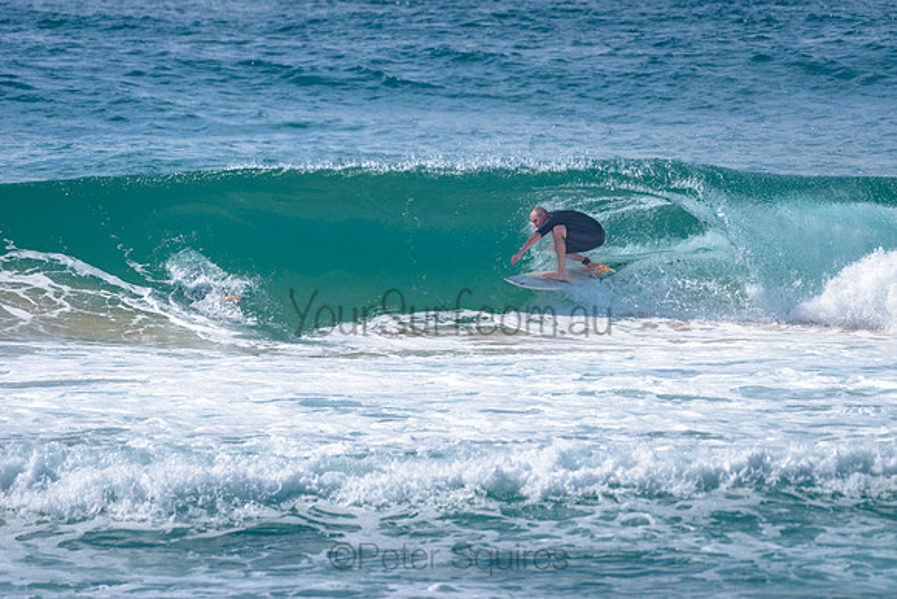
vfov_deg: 2.2
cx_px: 550
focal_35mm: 613
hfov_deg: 3.4
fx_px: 15268
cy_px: 232
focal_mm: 500
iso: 100
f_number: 5.6
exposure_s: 1/2000
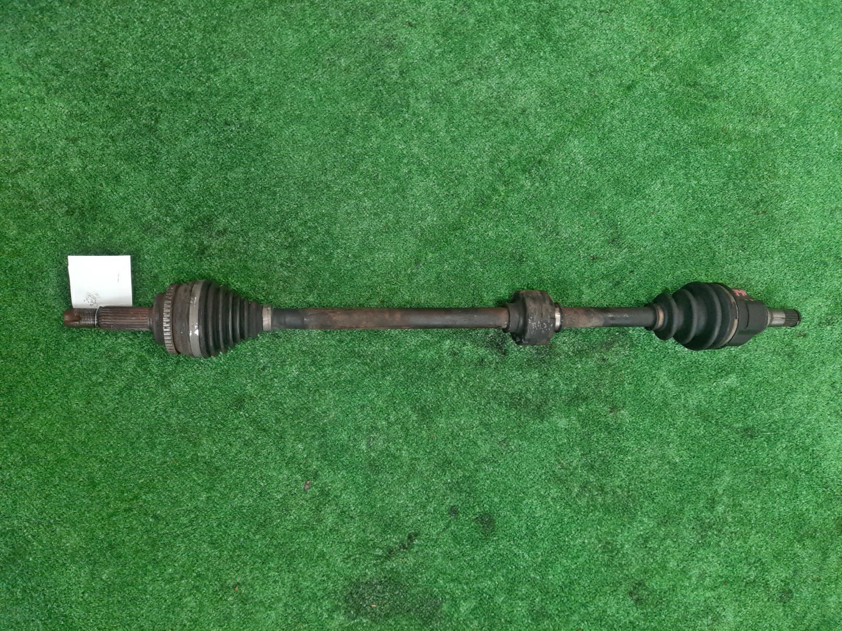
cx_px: 421
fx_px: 608
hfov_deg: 69.4
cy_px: 316
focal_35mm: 25
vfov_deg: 54.9
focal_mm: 4.6
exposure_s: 1/50
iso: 312
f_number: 2
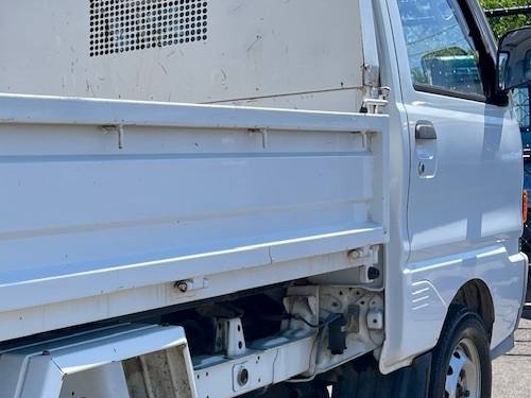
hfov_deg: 27.6
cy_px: 288
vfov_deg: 22.8
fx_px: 982
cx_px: -59
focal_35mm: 64
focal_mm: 5.1
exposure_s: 1/1767
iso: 32
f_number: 1.6
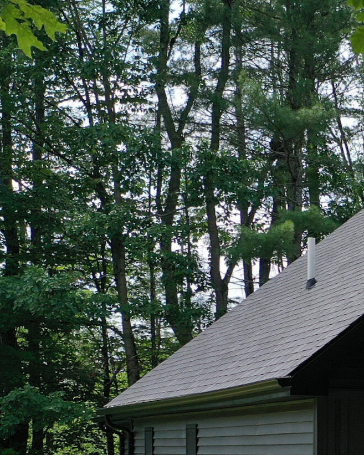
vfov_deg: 19.3
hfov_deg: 14.1
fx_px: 1293
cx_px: 670
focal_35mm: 96
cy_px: 466
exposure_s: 1/50
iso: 100
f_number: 3.2
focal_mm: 10.26
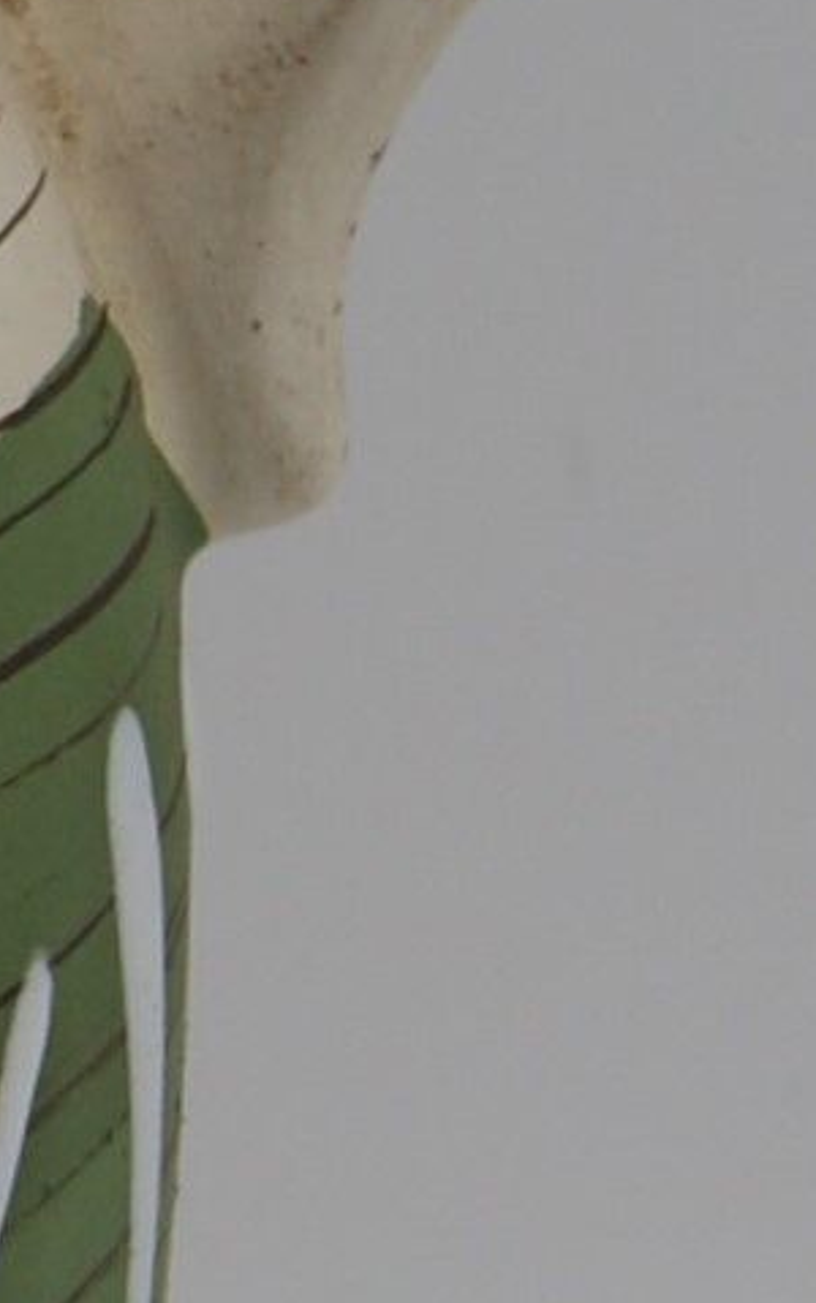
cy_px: 479
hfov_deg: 4.6
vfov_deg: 7.6
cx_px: -1564
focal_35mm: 277
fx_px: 9841
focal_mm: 28
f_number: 8
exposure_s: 1/60
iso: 100
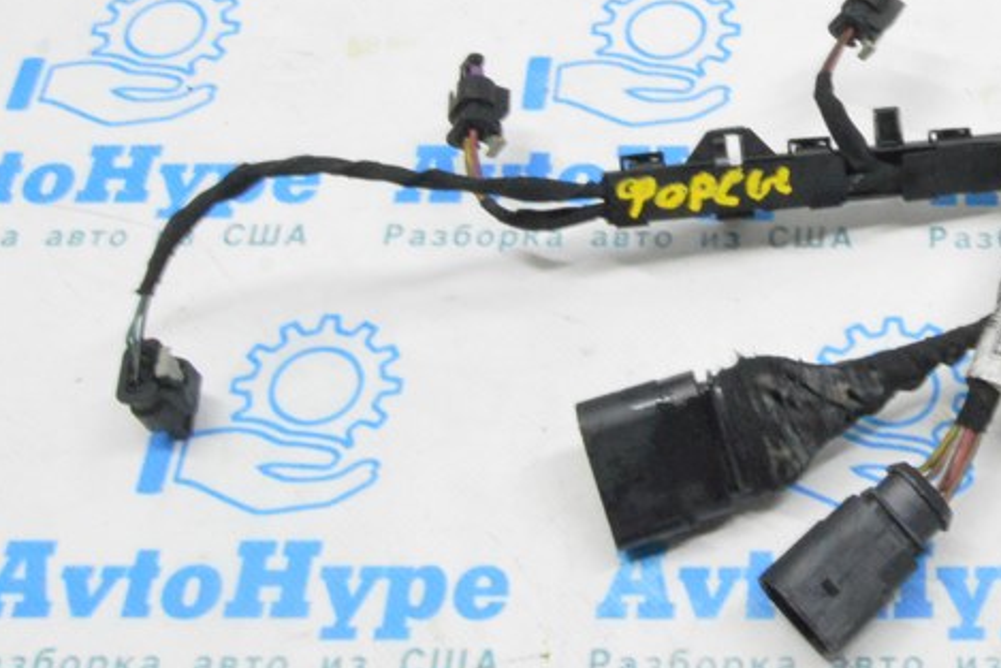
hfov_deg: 26.9
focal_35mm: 72
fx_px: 2003
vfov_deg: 18.8
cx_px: 946
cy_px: 148
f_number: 20
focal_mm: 22
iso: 6400
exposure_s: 1/15
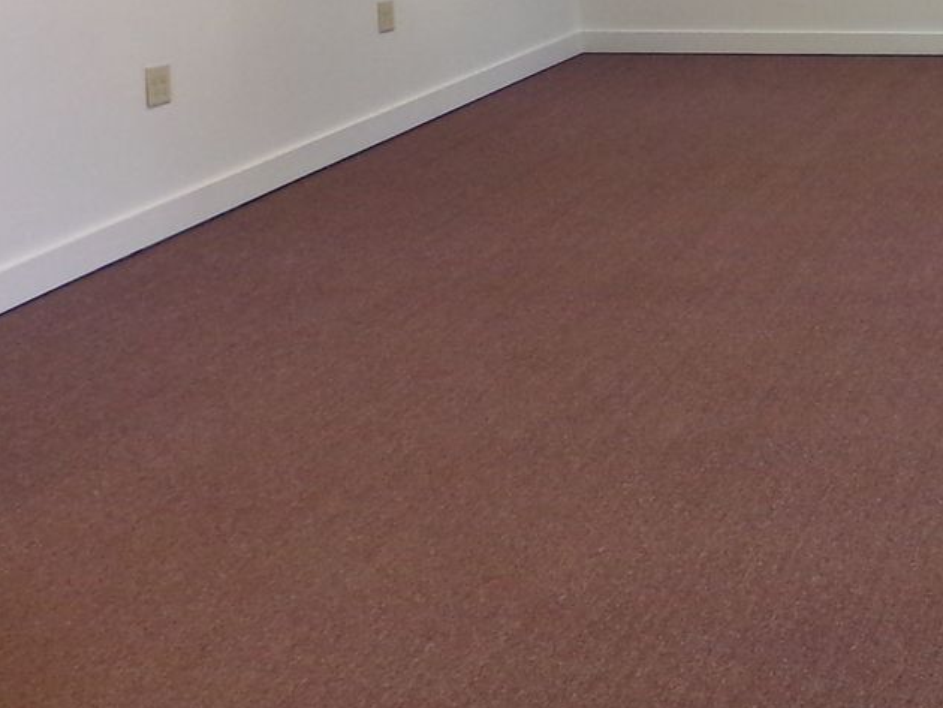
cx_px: 1160
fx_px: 1799
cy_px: 7
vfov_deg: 21.5
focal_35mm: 66
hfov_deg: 25.9
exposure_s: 1/58
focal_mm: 4.7
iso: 200
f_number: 3.2
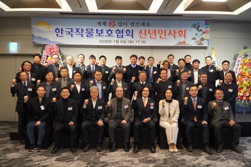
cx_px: 126
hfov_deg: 57.2
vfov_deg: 40.0
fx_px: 230
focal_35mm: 33
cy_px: 84
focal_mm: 22
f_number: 4
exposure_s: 1/160
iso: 3200
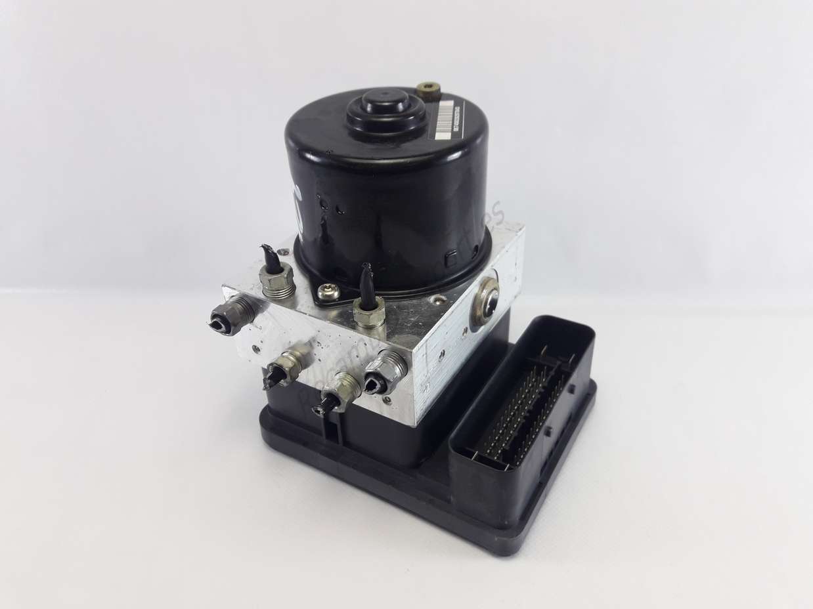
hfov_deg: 63.5
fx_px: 657
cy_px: 304
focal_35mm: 28
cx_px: 406
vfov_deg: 49.7
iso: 40
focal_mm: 3.7
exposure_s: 1/33
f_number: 1.9
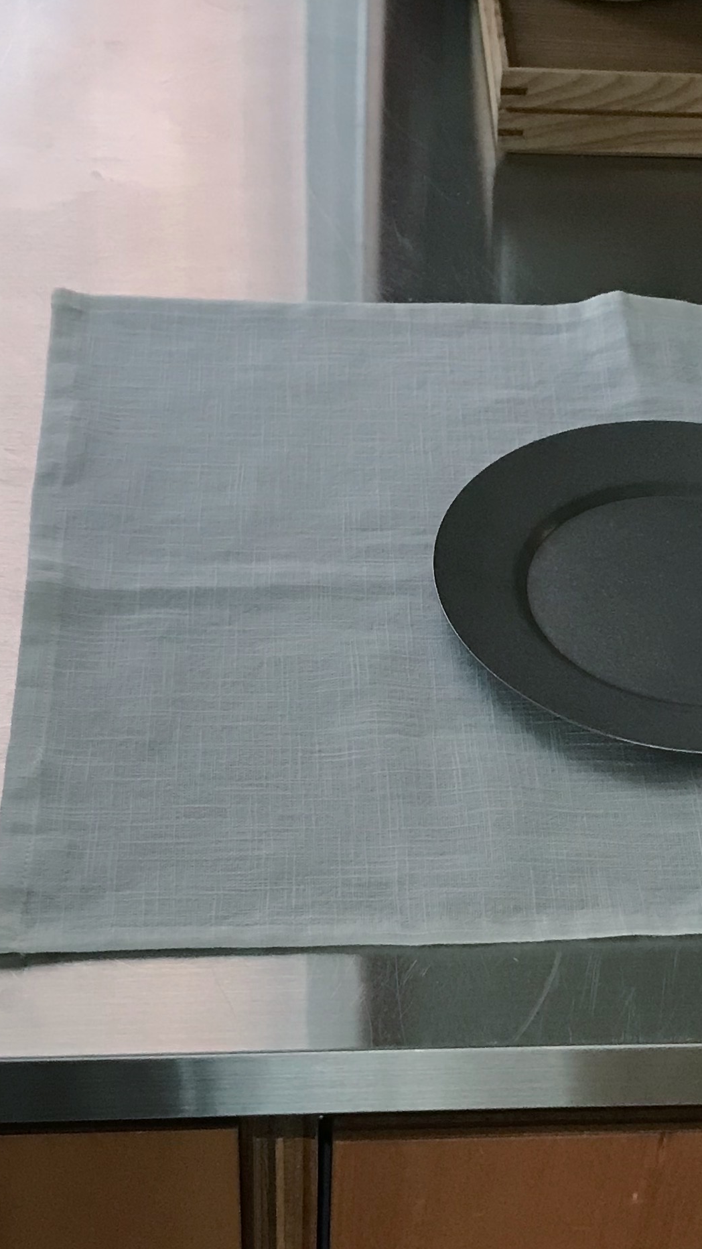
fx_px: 2185
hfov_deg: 18.1
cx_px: 585
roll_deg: -5.9
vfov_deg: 31.8
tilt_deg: -43.6
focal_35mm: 66
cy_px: 721
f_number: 1.8
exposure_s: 1/15
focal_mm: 3.99
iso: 64
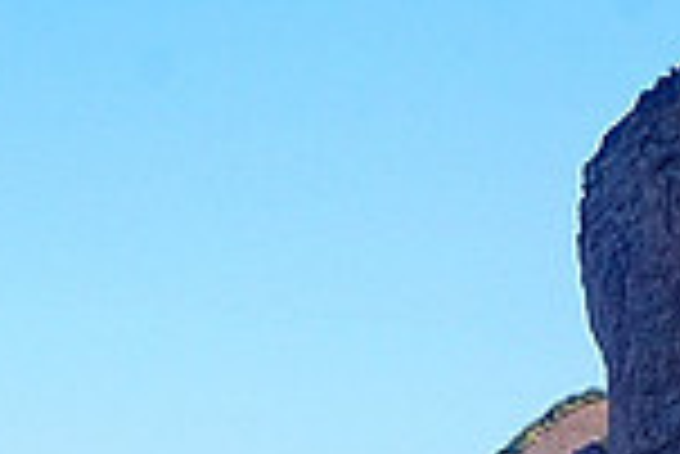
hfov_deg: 12.6
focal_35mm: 161
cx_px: -23
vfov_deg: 8.2
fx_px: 3044
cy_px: 829
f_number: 11
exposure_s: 1/640
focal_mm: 28
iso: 1000
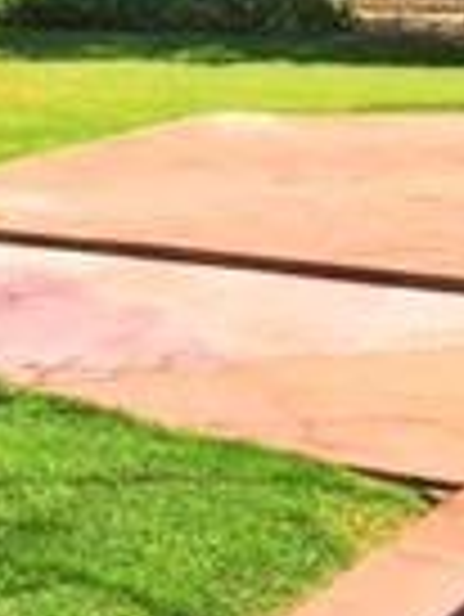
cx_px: -99
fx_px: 2409
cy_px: 67
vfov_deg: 14.5
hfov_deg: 10.8
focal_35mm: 135
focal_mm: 4.15
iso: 32
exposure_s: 1/1319
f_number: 2.2
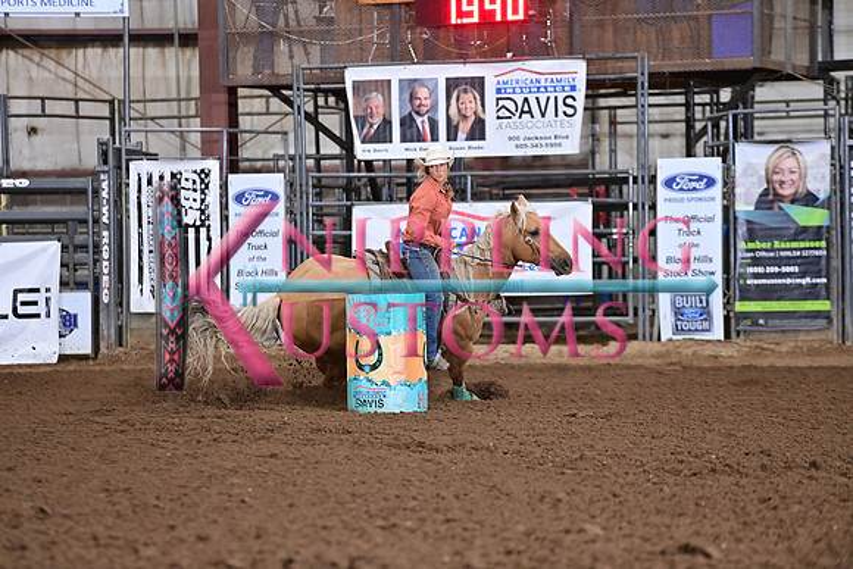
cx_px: 426
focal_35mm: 200
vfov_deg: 6.9
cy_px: 284
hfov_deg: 10.3
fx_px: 4740
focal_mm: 200
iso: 1600
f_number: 3.5
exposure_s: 1/250
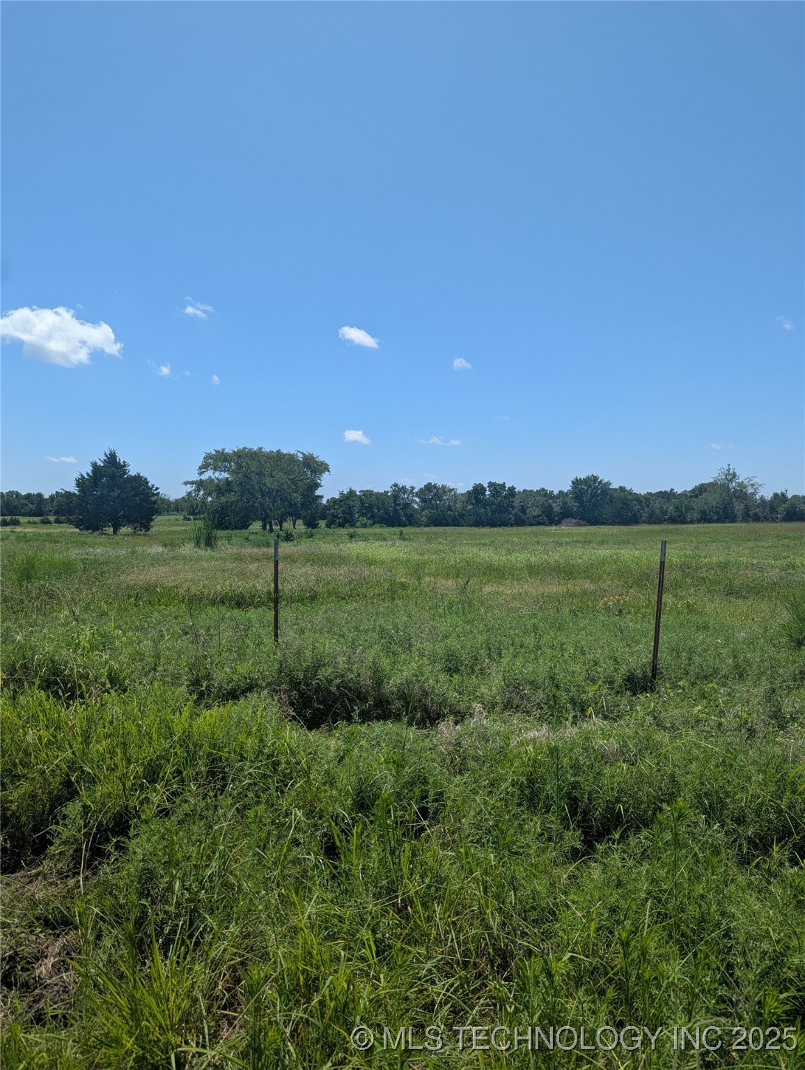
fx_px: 743
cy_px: 535
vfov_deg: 71.5
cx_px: 402
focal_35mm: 24
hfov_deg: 56.9
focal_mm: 6.81
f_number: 1.85
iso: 40
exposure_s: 1/1953
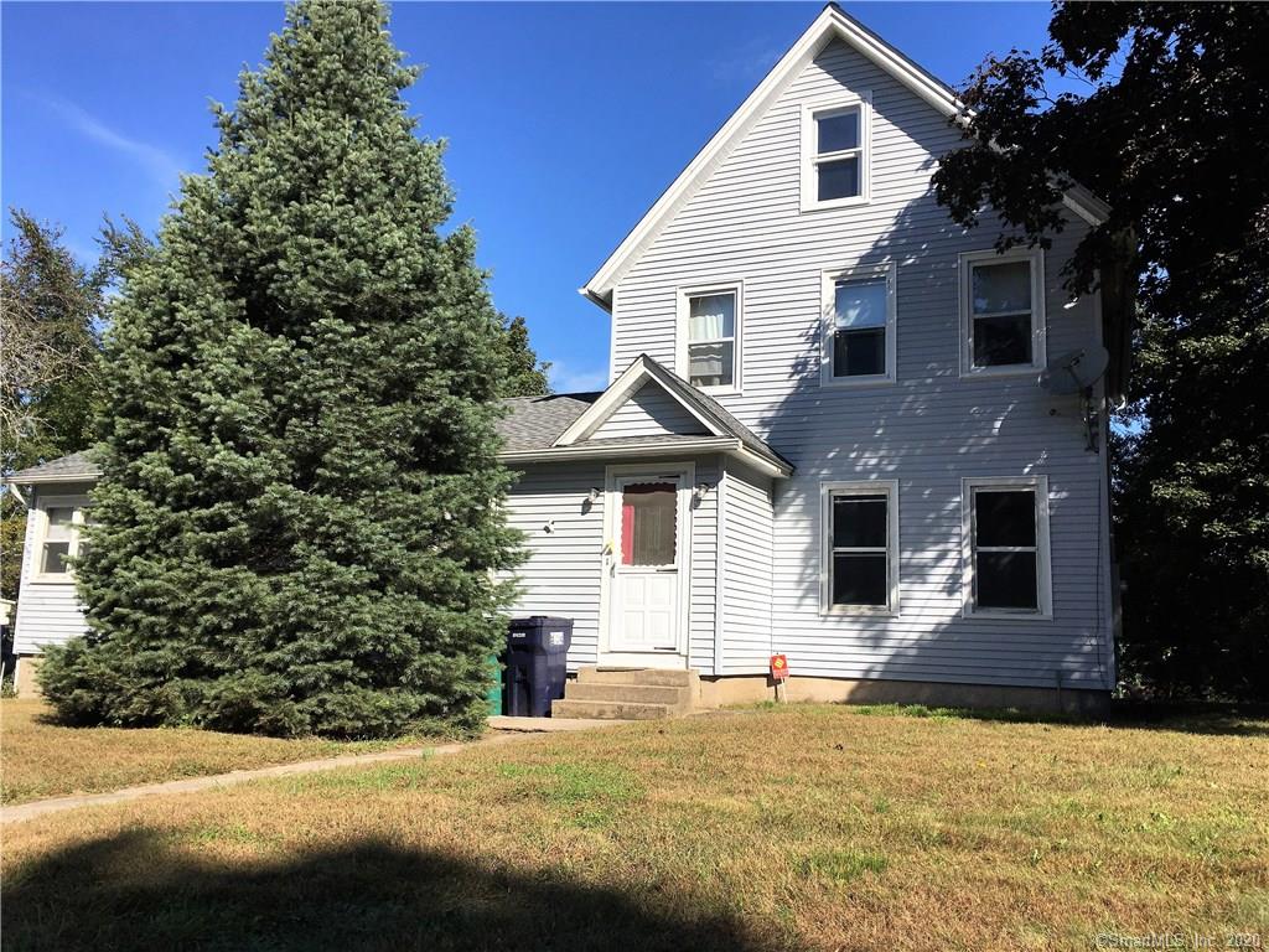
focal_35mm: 29
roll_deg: -1.5
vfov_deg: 48.2
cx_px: 634
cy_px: 476
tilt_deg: +8.2
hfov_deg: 61.7
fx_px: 1063
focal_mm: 4.15
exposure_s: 1/1923
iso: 25
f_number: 2.2
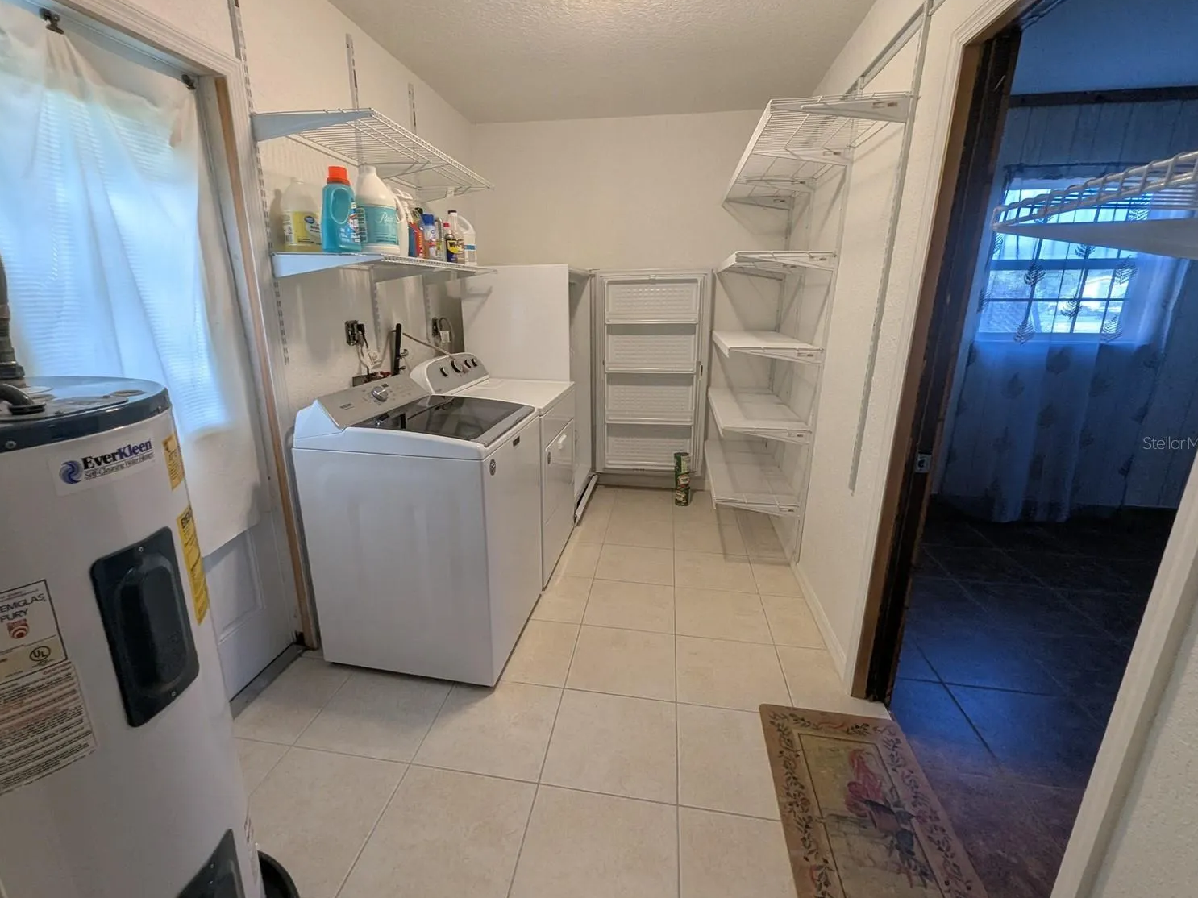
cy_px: 443
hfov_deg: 102.0
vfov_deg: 85.7
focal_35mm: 14
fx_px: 484
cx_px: 574
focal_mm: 1.95
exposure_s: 1/120
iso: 84
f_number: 2.2
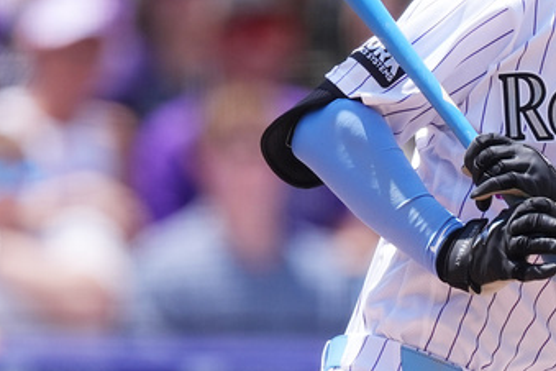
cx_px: 402
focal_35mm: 1812
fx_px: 27983
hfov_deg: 1.1
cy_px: 256
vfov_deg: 0.8
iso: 400
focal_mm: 600
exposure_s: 1/3200
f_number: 4
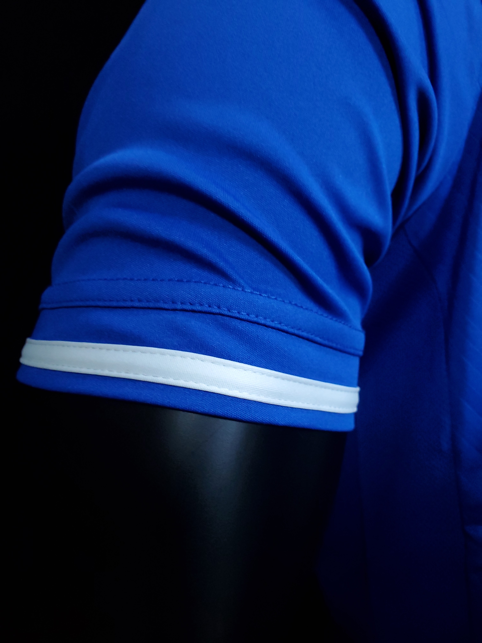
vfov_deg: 67.3
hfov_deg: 53.1
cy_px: 322
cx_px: 241
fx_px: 483
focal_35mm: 26
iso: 200
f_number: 2.4
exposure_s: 1/15
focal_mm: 4.3
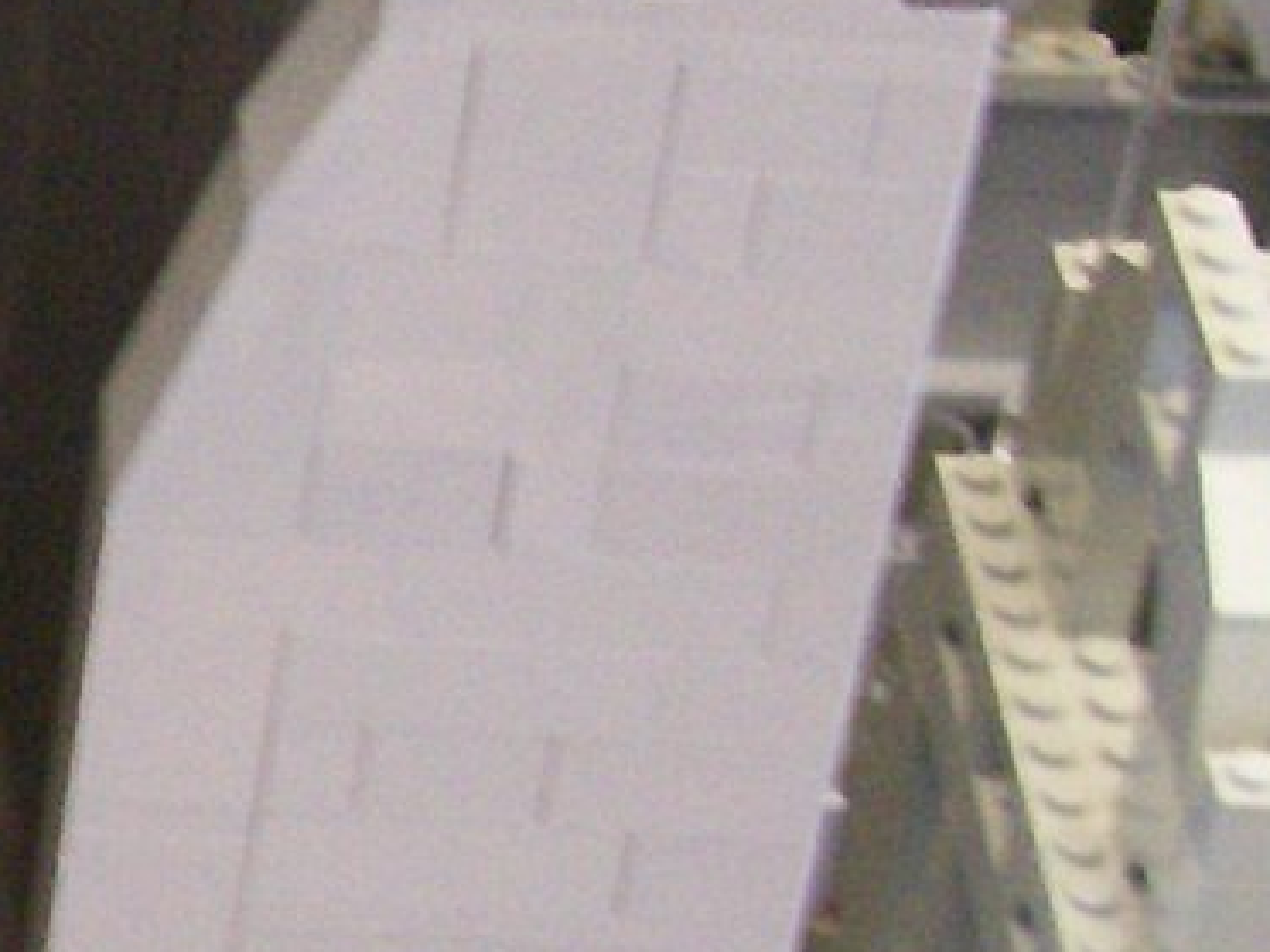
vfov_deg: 7.9
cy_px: 829
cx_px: -932
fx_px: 6861
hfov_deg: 10.1
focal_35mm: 187
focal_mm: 5.6
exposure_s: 1/14.9
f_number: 2.7
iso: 160
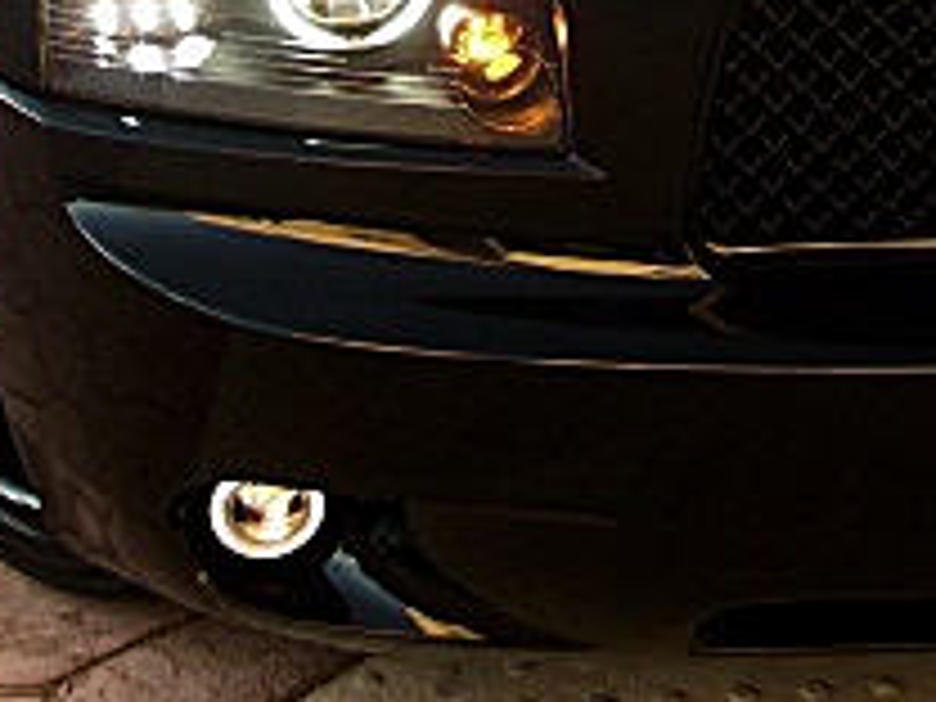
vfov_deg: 12.9
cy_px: -189
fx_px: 3001
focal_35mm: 111
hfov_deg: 17.3
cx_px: 940
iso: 100
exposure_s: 1/80
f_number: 2.8
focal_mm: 6.3
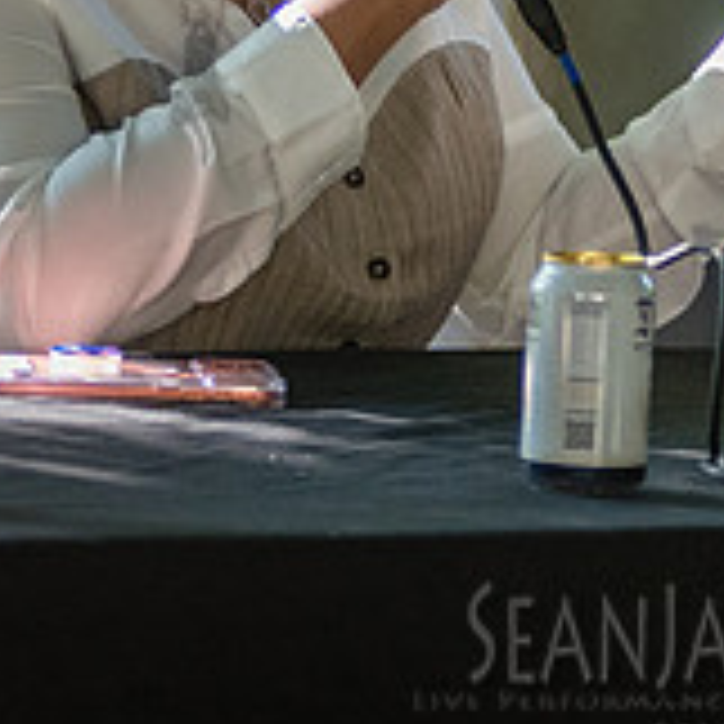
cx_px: 443
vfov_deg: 3.5
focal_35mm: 501
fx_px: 11855
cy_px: -209
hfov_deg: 3.5
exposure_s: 1/800
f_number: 2.8
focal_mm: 125
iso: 1600
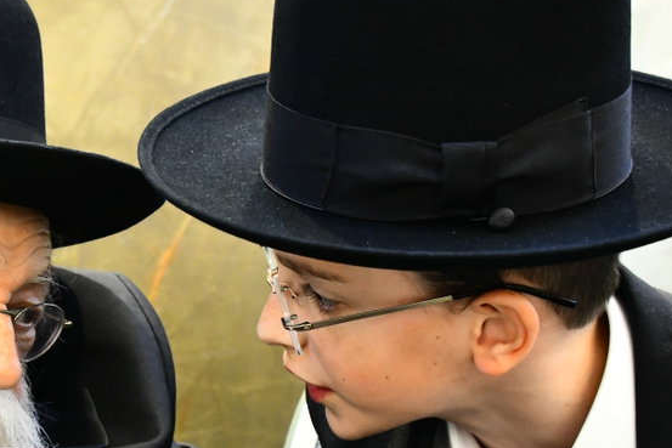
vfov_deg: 16.9
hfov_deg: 24.7
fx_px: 1512
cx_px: 140
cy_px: 249
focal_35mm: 81
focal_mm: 32
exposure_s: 1/160
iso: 4000
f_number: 5.6
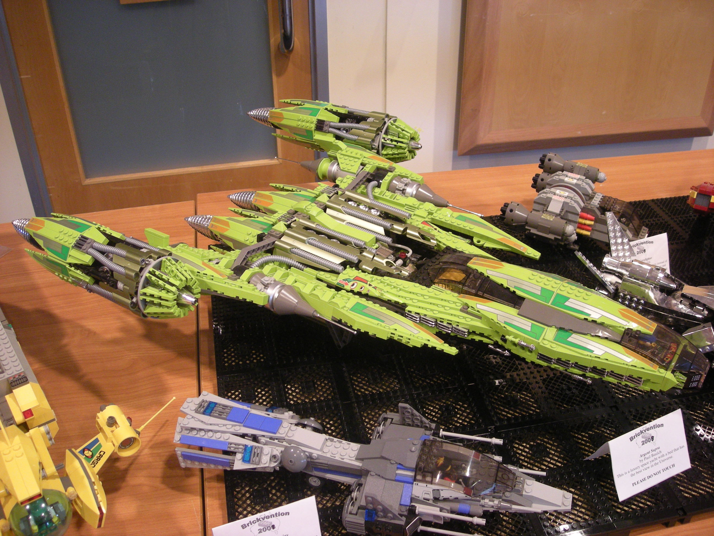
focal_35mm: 35
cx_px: 357
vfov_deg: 40.7
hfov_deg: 52.6
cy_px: 268
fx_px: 722
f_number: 2.8
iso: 166
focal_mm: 5.7
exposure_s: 1/8
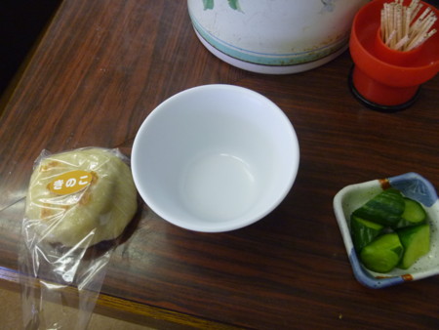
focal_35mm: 35
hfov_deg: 52.6
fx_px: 444
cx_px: 220
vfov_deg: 40.7
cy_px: 165
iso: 320
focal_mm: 6.3
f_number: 3.5
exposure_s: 1/30
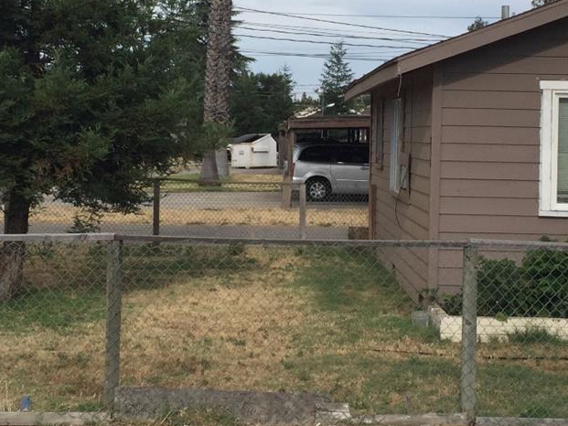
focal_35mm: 70
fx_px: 1149
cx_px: 268
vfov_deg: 21.0
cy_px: 168
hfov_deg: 27.8
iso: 32
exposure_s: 1/2083
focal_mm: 4.15
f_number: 2.2
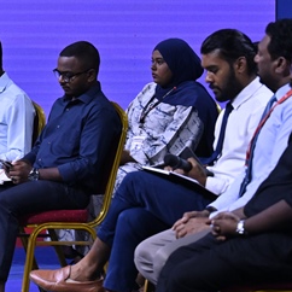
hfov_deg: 6.8
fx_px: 2405
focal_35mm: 252
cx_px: -234
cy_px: 113
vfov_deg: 6.9
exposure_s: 1/200
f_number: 3.2
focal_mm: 70
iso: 1000
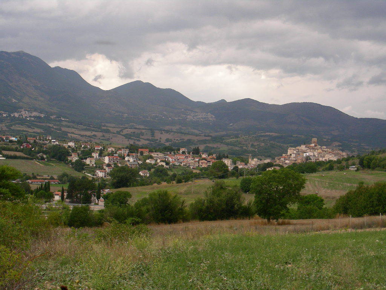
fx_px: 703
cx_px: 193
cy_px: 145
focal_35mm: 63
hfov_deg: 30.7
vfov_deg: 23.3
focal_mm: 10.5
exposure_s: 1/198
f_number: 4
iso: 50
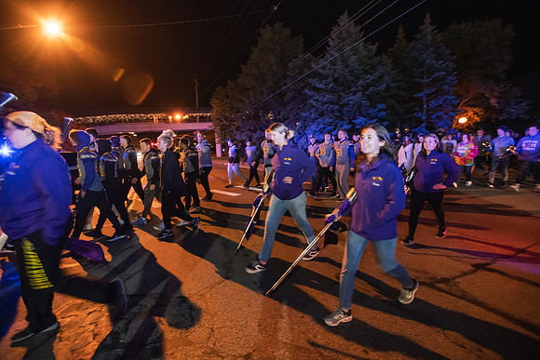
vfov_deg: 70.5
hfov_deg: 93.3
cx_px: 270
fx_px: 255
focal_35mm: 17
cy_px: 180
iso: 5000
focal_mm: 17
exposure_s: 1/40
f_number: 3.5
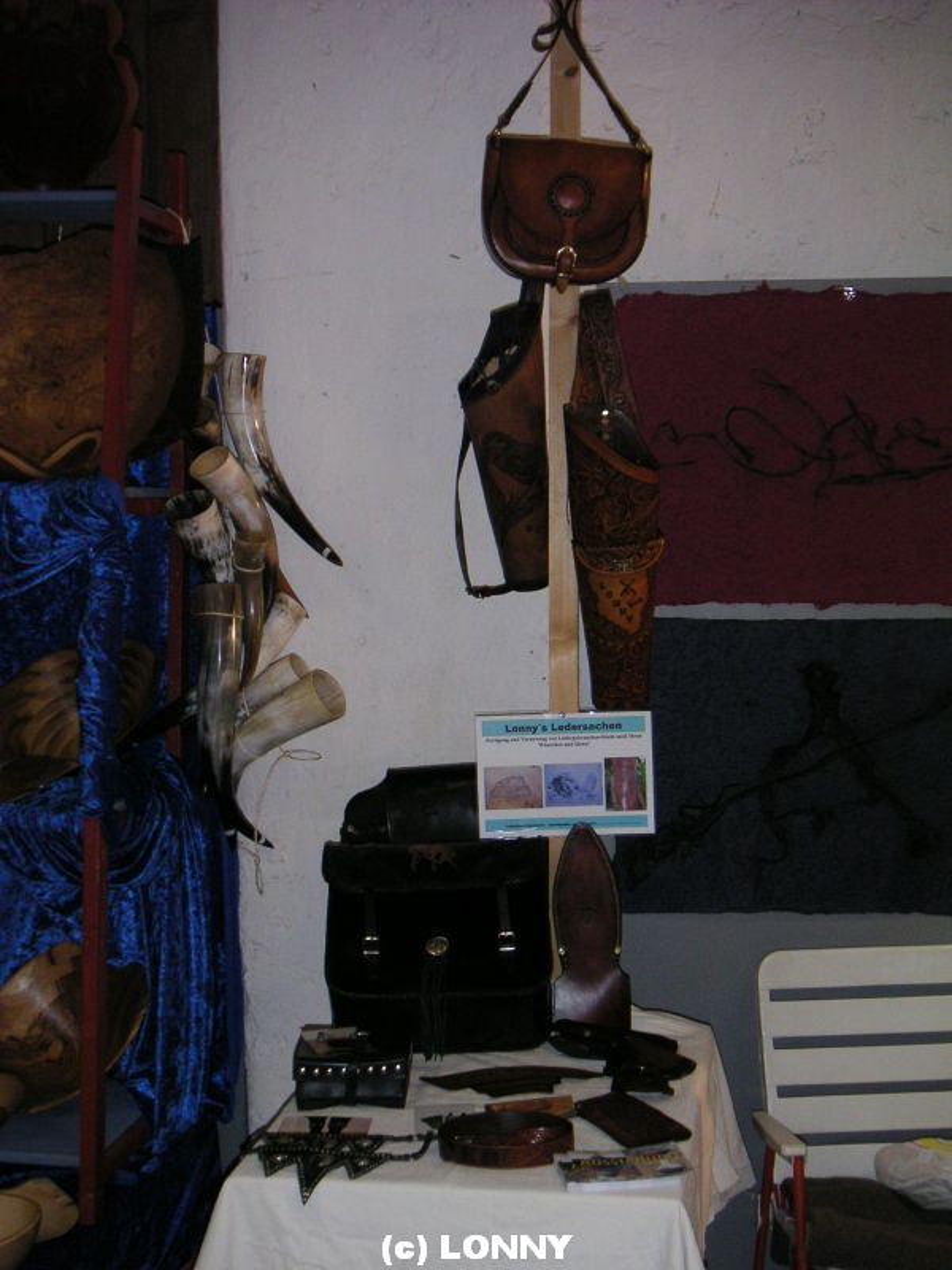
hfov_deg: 30.3
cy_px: 635
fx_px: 1760
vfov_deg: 39.7
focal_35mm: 48
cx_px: 476
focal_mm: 7.5
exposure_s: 1/45
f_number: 2.9
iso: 160
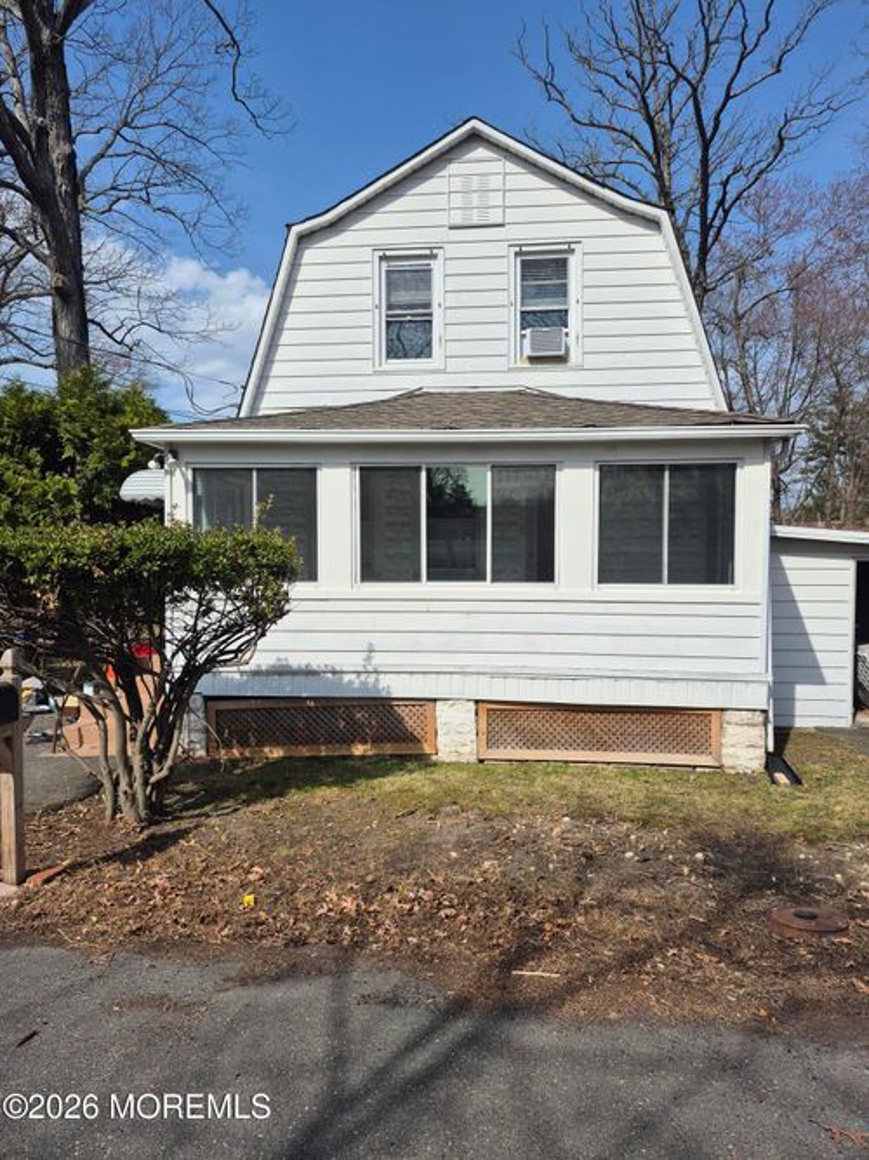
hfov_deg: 58.9
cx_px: 434
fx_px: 770
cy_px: 580
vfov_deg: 73.9
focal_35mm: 23
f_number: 1.8
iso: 25
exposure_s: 1/2712
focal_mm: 5.4
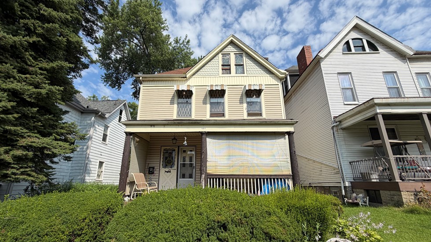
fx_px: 183
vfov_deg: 66.9
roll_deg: -0.5
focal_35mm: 16
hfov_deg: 99.4
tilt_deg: +15.7
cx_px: 211
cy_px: 134
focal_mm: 2.22
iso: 20
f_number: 2.2
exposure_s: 1/928
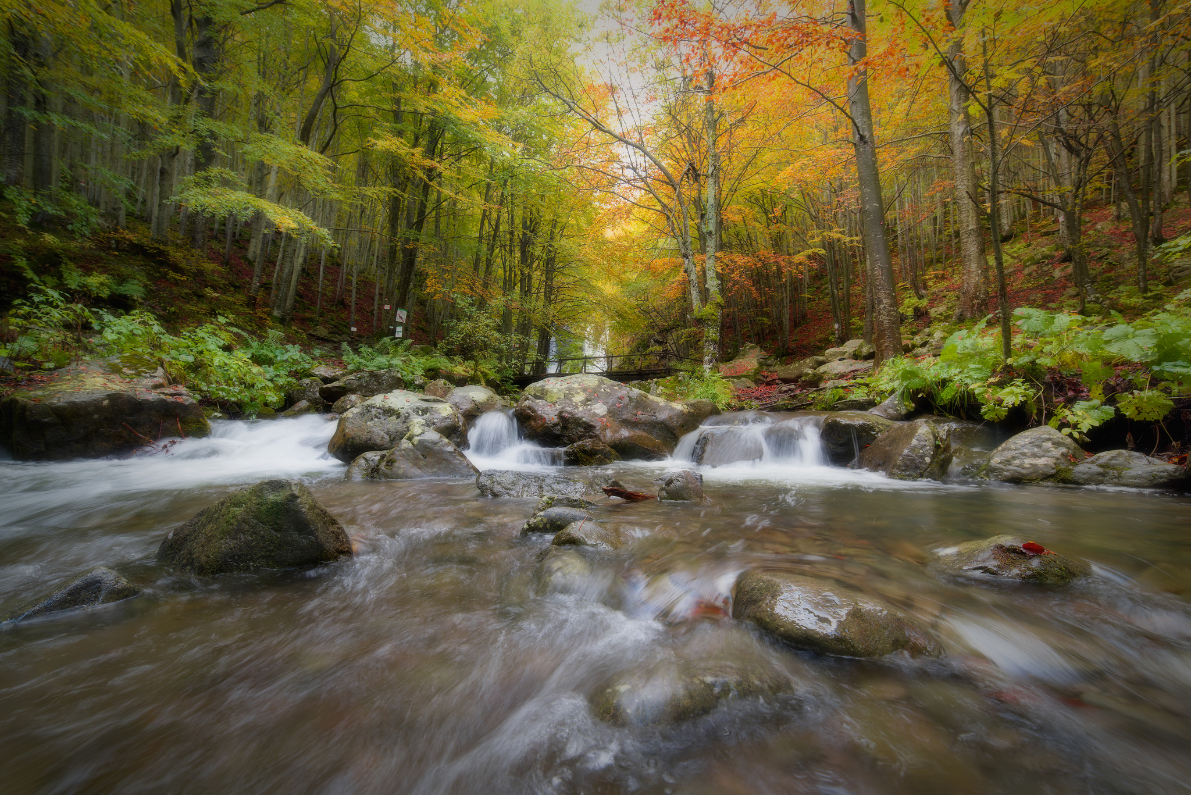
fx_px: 463
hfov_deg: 104.2
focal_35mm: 14
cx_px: 596
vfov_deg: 81.3
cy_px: 398
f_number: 9
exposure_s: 1/5
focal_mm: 14
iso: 110
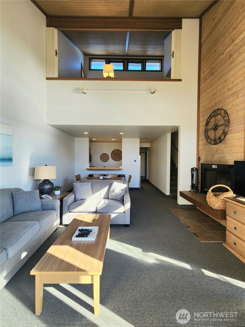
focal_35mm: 13
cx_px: 122
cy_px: 164
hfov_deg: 89.9
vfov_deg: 106.2
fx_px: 123
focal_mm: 2.2
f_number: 2.2
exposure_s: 1/120
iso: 50
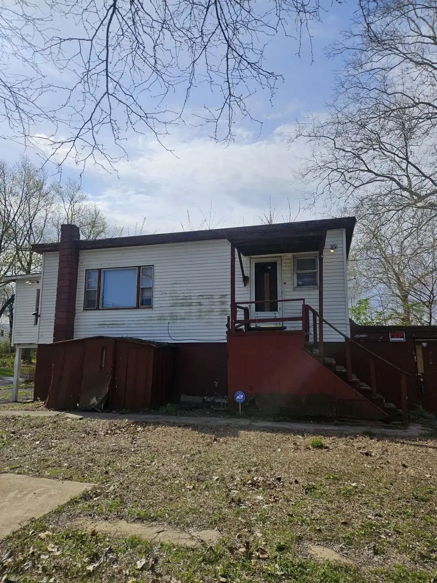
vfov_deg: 73.9
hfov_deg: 58.9
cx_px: 218
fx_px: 387
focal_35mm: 23
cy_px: 292
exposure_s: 1/3134
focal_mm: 5.4
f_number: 1.8
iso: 25
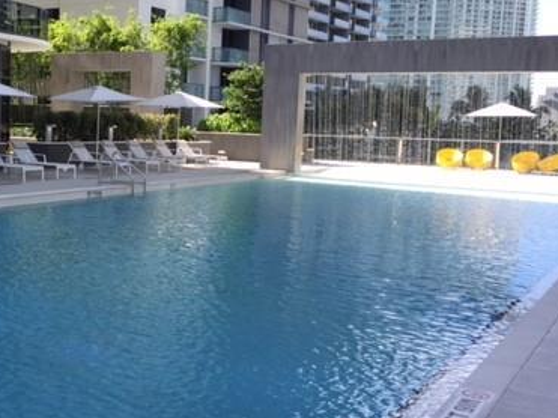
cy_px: 215
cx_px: 134
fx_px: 806
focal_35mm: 50
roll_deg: -2.7
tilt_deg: -6.8
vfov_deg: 29.1
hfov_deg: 37.2
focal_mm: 4.15
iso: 32
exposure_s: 1/565
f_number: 2.2
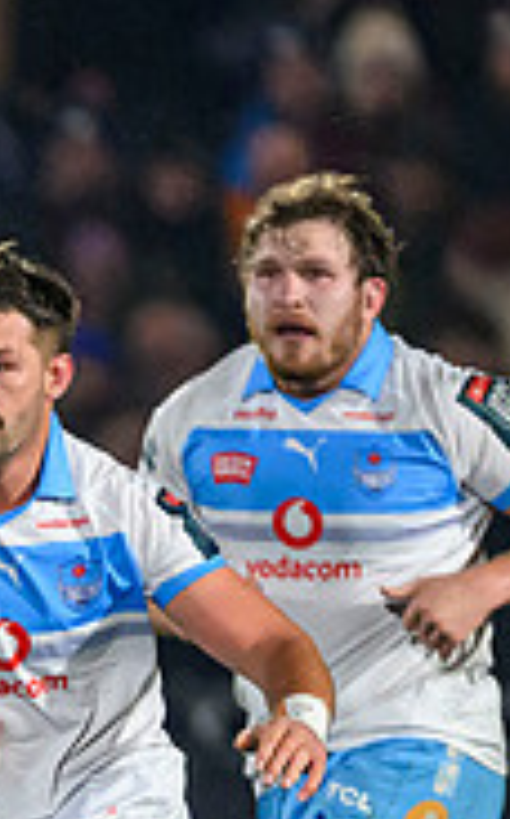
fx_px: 47859
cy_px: 1276
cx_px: -1062
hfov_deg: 0.6
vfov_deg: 1.0
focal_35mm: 2147
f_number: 2.8
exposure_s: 1/1250
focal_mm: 400
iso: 5000
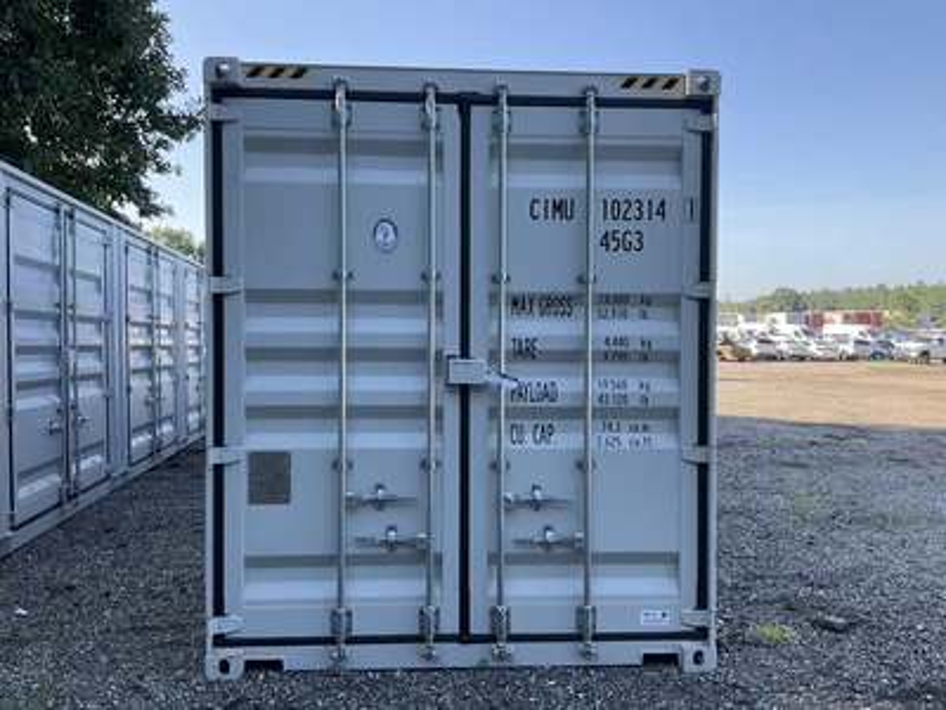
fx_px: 793
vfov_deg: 48.2
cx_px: 473
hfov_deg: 61.7
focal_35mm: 29
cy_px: 355
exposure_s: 1/295
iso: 25
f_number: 1.8
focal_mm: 3
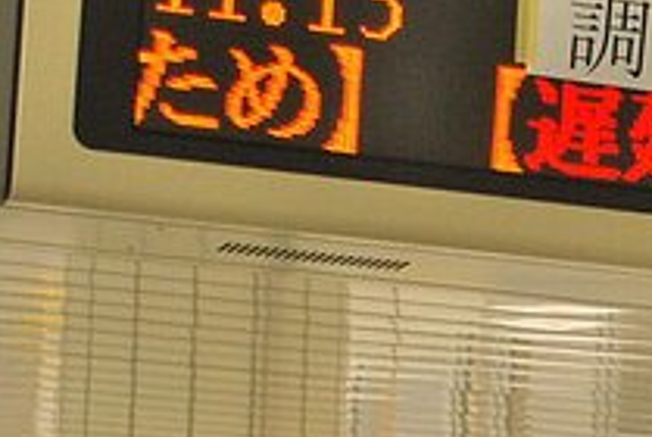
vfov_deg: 5.8
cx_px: 1120
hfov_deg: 8.5
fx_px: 4262
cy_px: 660
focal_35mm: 235
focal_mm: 32
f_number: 4.8
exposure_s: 1/30
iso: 200
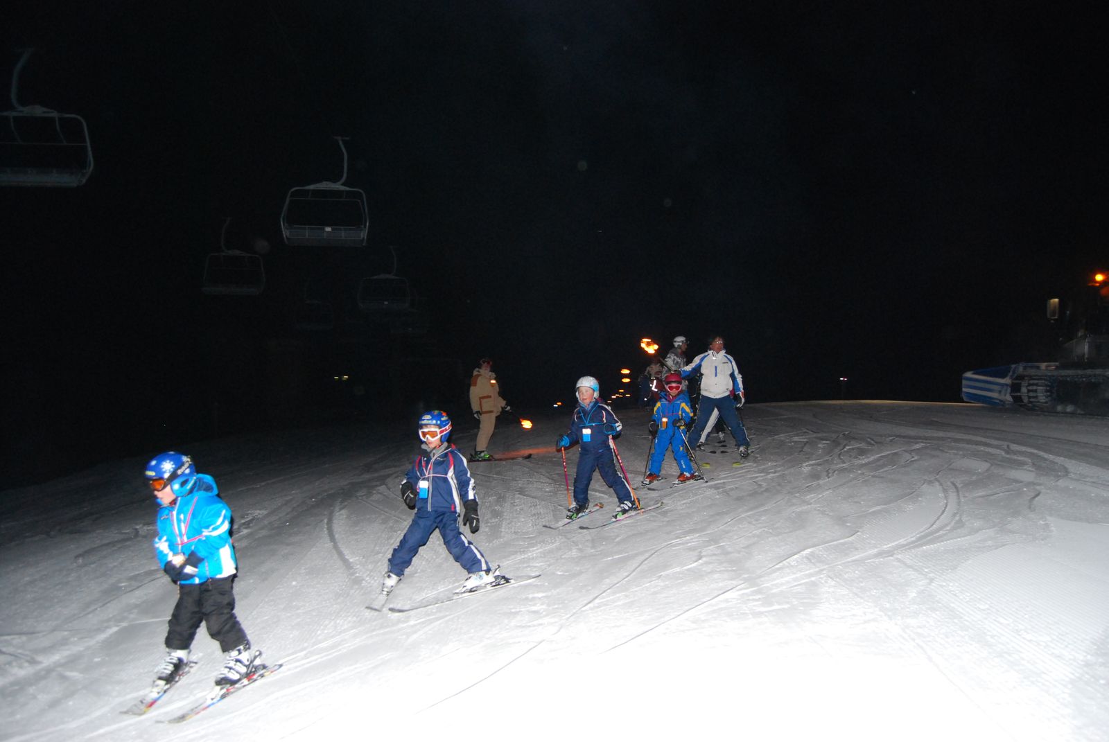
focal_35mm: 27
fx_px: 833
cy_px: 371
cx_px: 554
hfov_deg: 67.3
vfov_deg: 48.0
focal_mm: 18
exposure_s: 1/60
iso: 900
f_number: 3.5
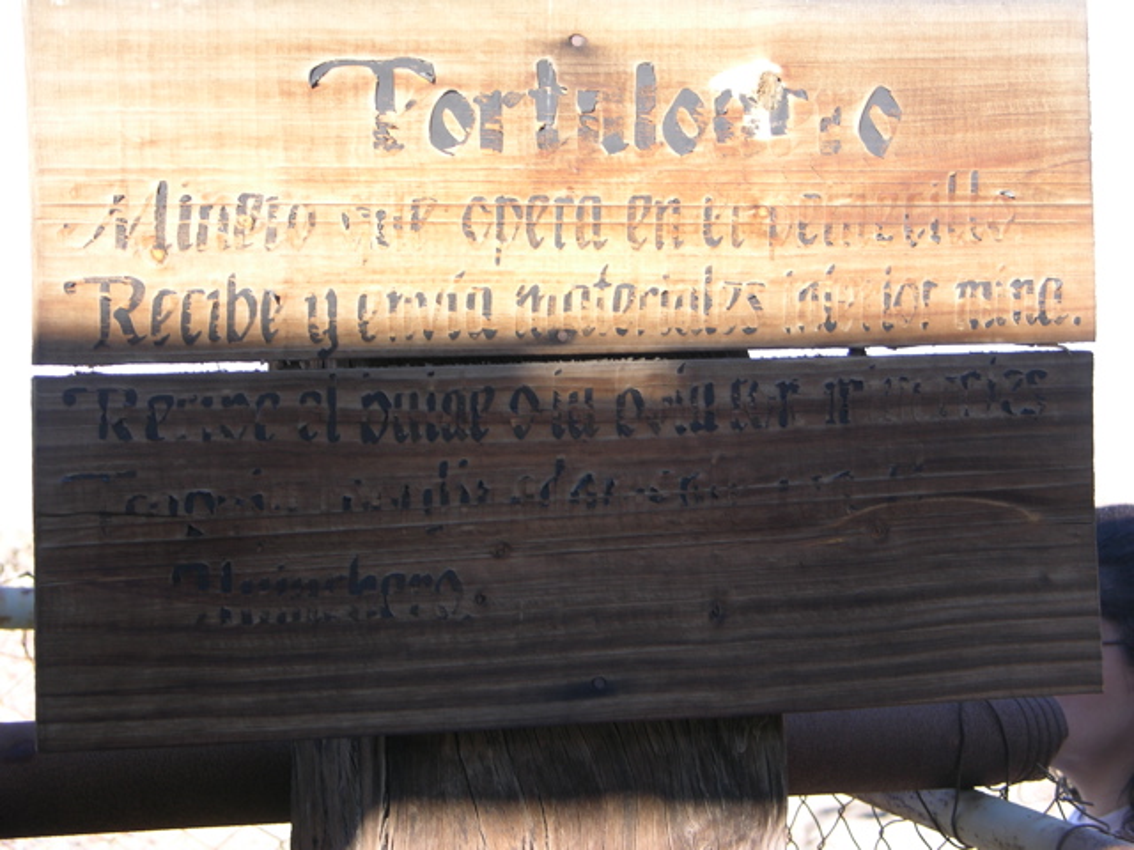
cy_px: 425
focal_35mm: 93
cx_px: 567
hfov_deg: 21.1
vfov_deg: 15.9
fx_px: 3047
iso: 50
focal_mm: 23.7
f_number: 3.6
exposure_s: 1/103
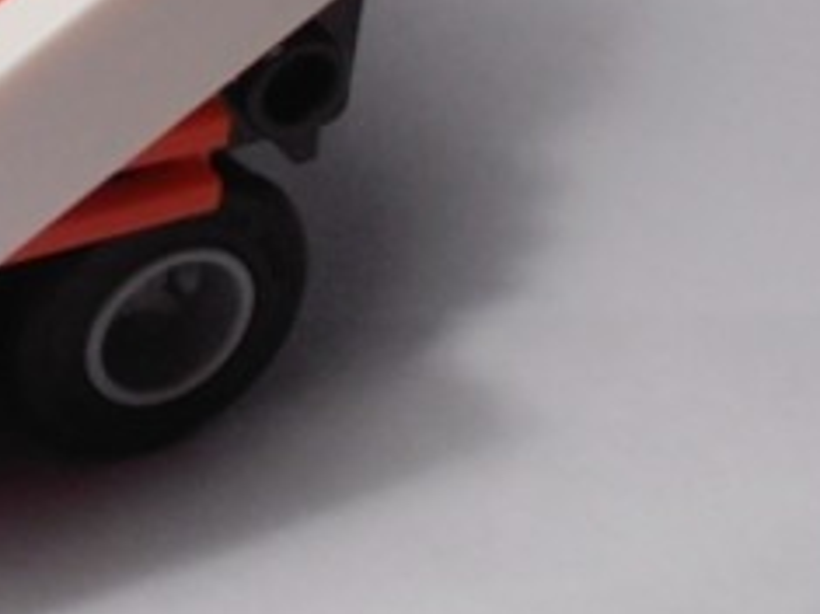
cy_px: -260
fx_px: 3362
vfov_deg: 10.2
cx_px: -244
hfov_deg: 13.4
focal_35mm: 142
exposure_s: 1/100
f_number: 3.9
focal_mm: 6.61
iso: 80
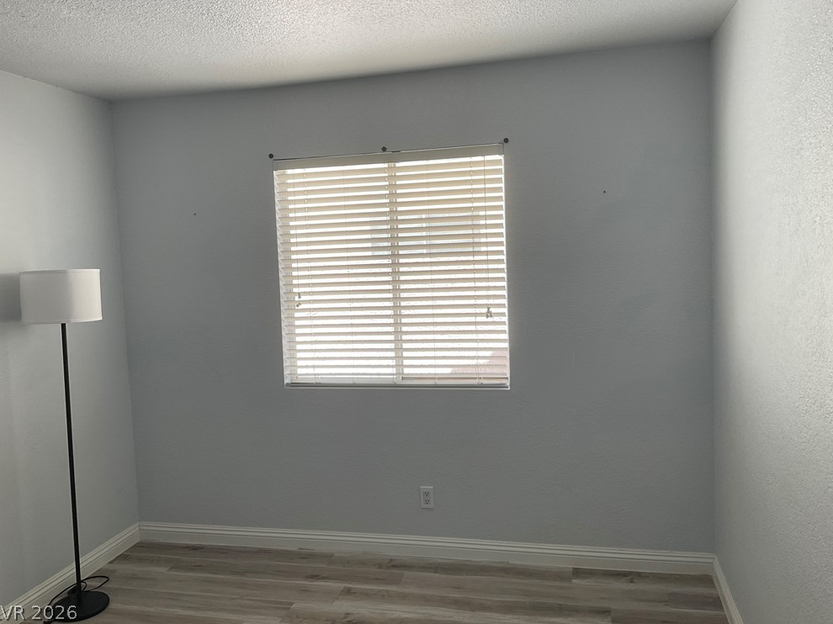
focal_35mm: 30
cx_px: 416
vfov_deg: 46.8
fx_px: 722
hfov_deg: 60.0
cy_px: 304
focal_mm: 3
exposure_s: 1/120
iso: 20
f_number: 1.8
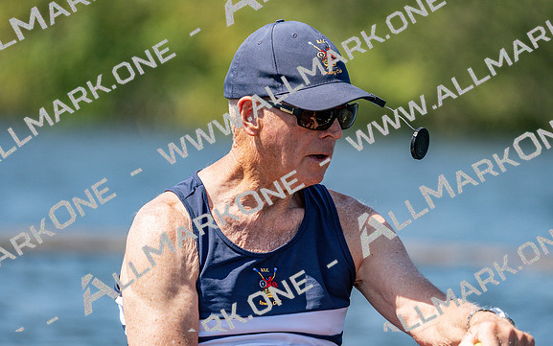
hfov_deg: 4.5
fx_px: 7085
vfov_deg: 2.8
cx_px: 276
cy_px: 167
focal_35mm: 470
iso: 500
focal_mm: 459
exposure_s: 1/2000
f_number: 6.3
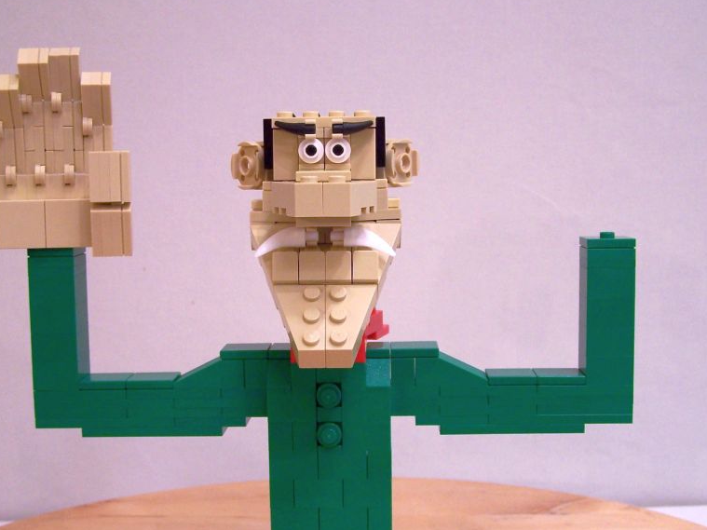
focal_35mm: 54
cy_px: 318
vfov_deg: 27.0
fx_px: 1103
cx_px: 336
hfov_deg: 35.5
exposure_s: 1/4
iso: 80
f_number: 2.8
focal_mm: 6.7
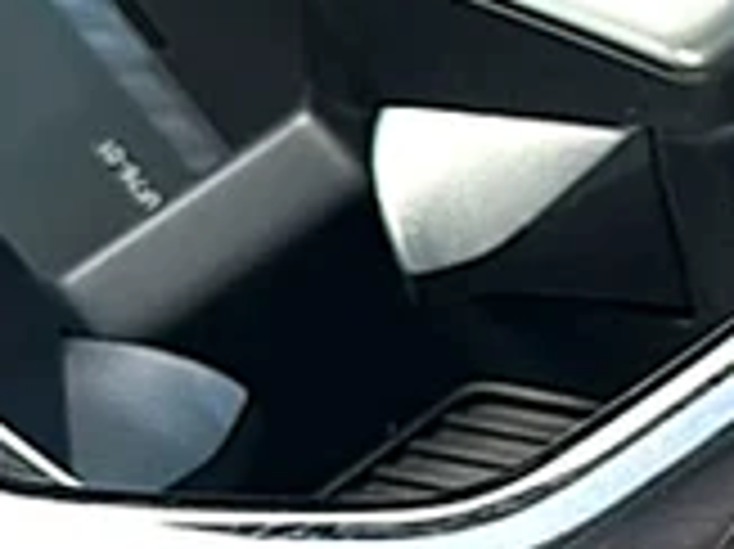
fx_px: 2733
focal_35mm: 129
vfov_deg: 11.4
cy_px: 497
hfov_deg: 12.9
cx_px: 1558
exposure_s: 1/364
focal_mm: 6.86
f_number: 1.78
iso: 80
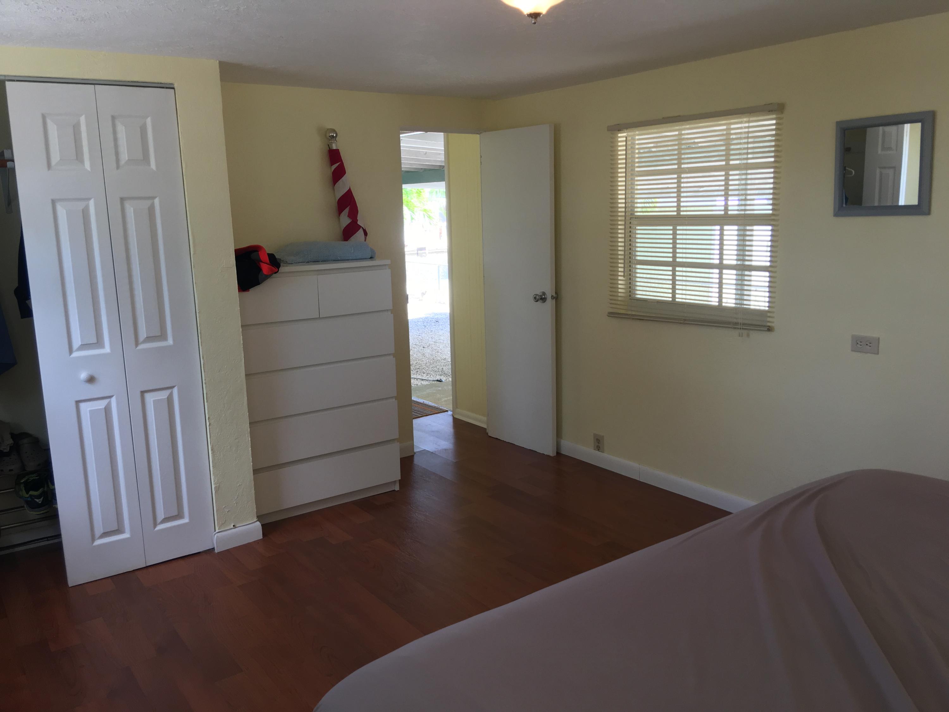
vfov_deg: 48.2
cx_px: 474
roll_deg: +1.9
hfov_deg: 61.7
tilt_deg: -10.0
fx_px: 795
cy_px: 356
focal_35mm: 29
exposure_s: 1/120
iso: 40
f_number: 2.2
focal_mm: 4.15
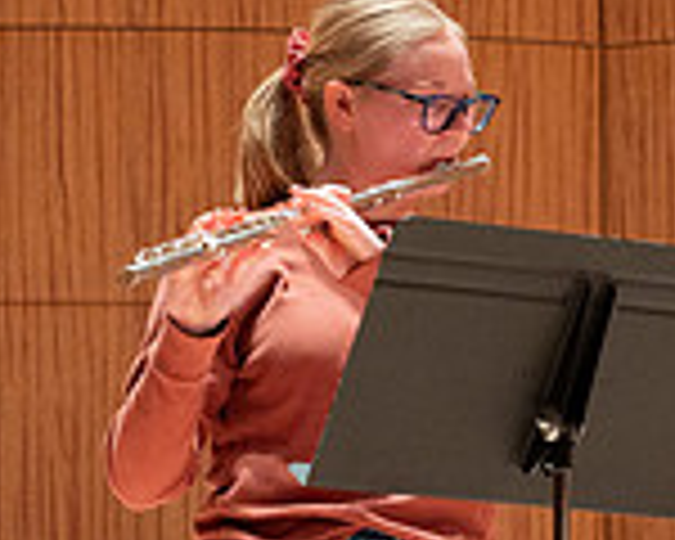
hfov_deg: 6.4
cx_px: 321
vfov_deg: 5.1
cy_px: 232
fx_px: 6053
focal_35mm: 303
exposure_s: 1/160
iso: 1250
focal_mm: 70
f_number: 4
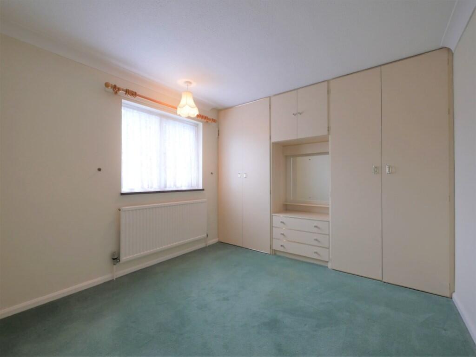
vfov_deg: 85.7
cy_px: 178
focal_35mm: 14
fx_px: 193
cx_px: 238
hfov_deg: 102.0
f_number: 4
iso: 320
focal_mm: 7
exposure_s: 1/60
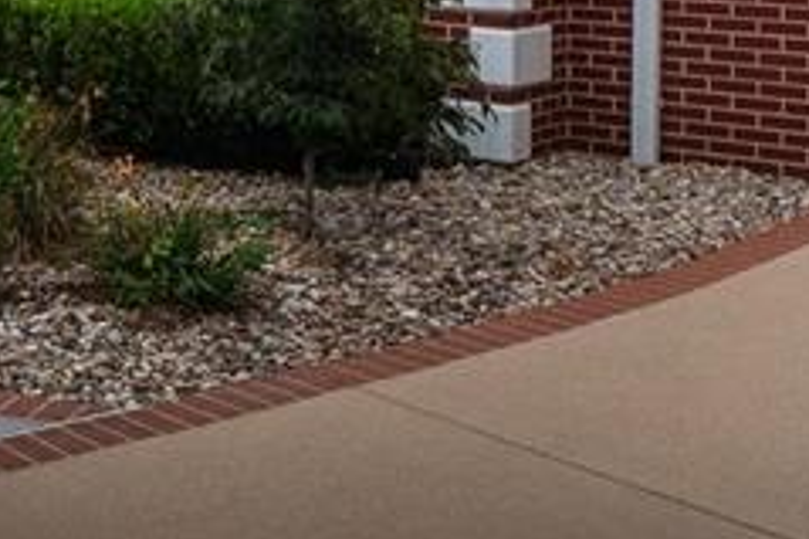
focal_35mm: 77
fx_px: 1729
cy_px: -254
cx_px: -200
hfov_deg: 23.7
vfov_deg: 16.3
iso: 400
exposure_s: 1/3
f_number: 8
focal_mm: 9
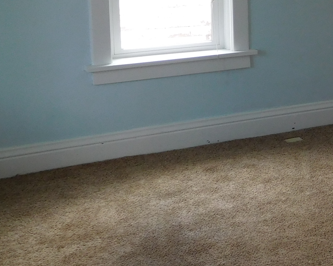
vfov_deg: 20.0
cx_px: 446
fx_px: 739
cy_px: 22
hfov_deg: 22.4
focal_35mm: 75
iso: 125
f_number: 3.4
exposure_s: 1/80
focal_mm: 4.5
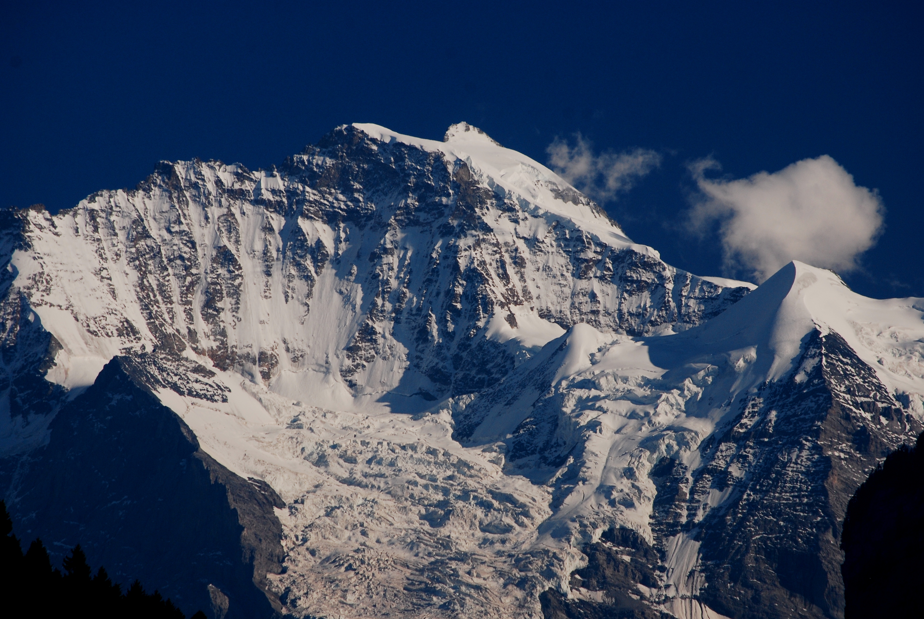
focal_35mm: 300
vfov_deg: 4.6
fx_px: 7709
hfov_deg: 6.9
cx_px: 462
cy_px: 310
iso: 200
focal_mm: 200
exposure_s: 1/200
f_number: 10
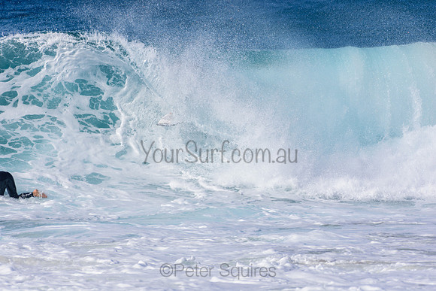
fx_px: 9085
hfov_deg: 2.7
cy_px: 146
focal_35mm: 750
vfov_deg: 1.8
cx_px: 218
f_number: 5.6
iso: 180
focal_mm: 500
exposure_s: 1/2000
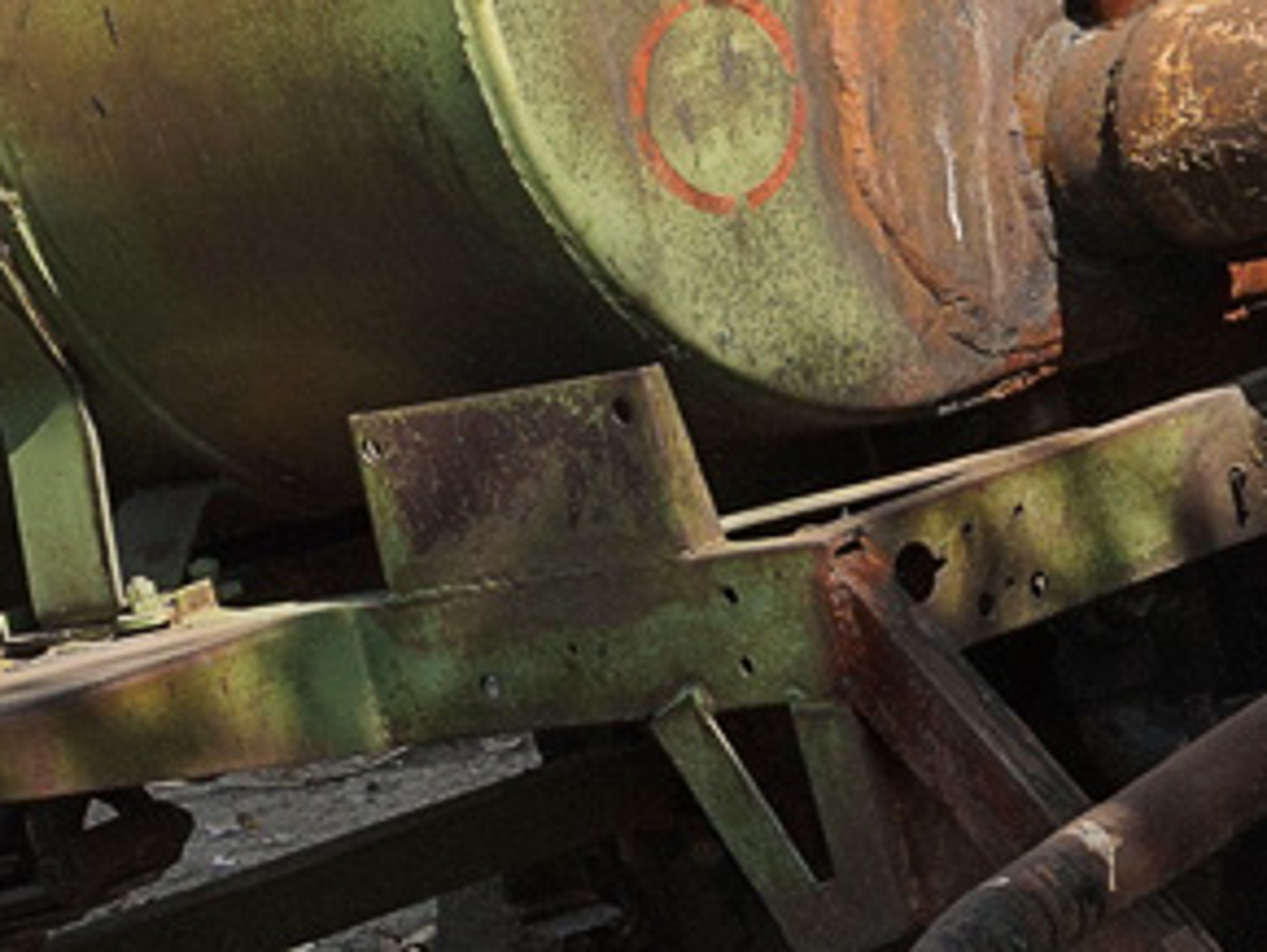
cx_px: 345
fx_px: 5458
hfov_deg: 13.2
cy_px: 367
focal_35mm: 149
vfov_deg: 10.0
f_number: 8
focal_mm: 25
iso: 250
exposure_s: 1/500
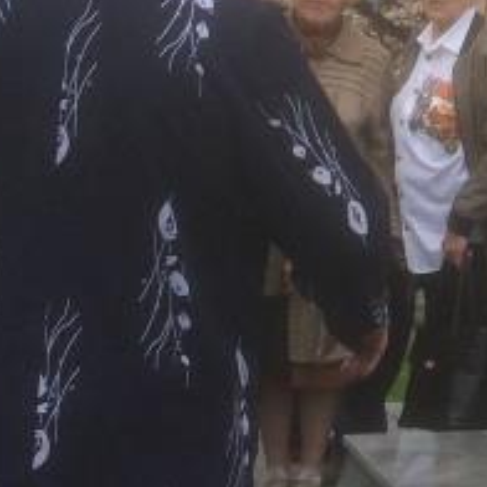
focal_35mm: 134
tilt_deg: -1.6
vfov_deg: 13.0
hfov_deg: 12.3
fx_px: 2133
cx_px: 758
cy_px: 97
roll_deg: -1.5
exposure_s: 1/1080
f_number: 2.2
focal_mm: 4.15
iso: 32
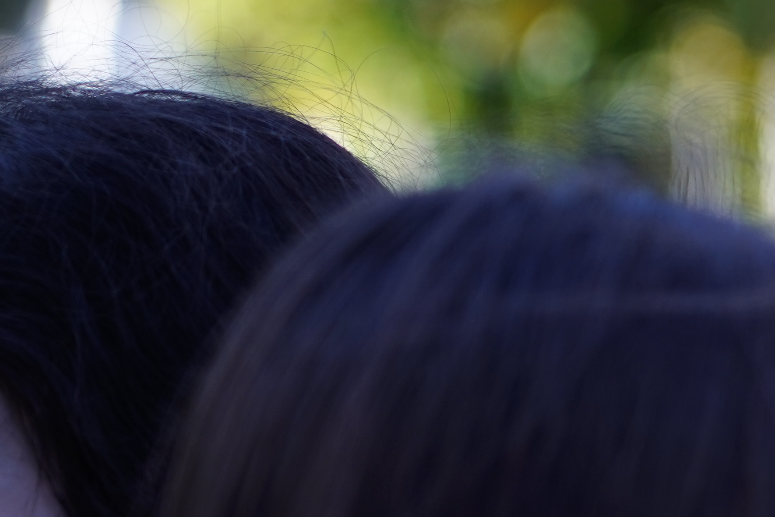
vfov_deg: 3.9
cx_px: 1124
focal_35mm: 356
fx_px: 7663
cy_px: 507
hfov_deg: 5.7
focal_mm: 105
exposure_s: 1/250
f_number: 4
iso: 320
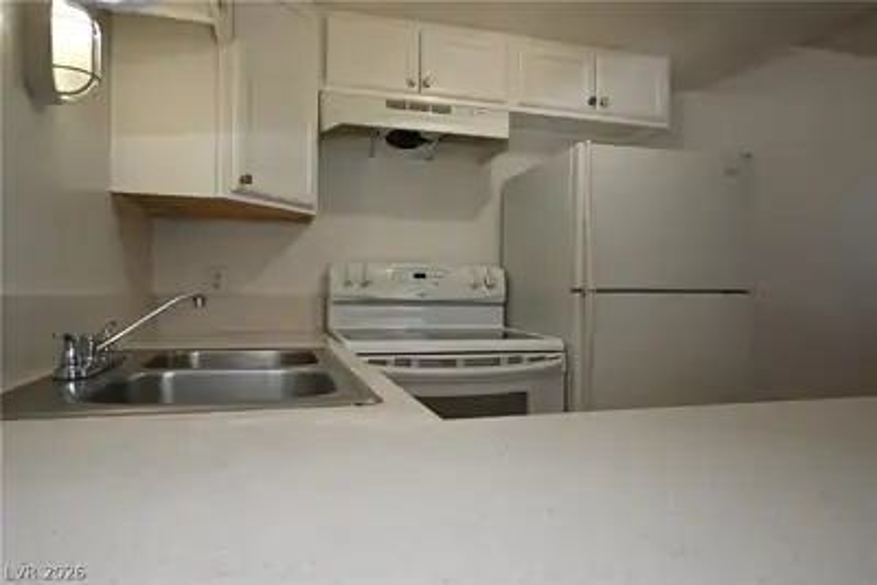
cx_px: 438
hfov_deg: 73.7
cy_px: 292
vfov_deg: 53.2
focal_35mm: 24
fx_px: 585
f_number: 4.2
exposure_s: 1/60
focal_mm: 16
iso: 200
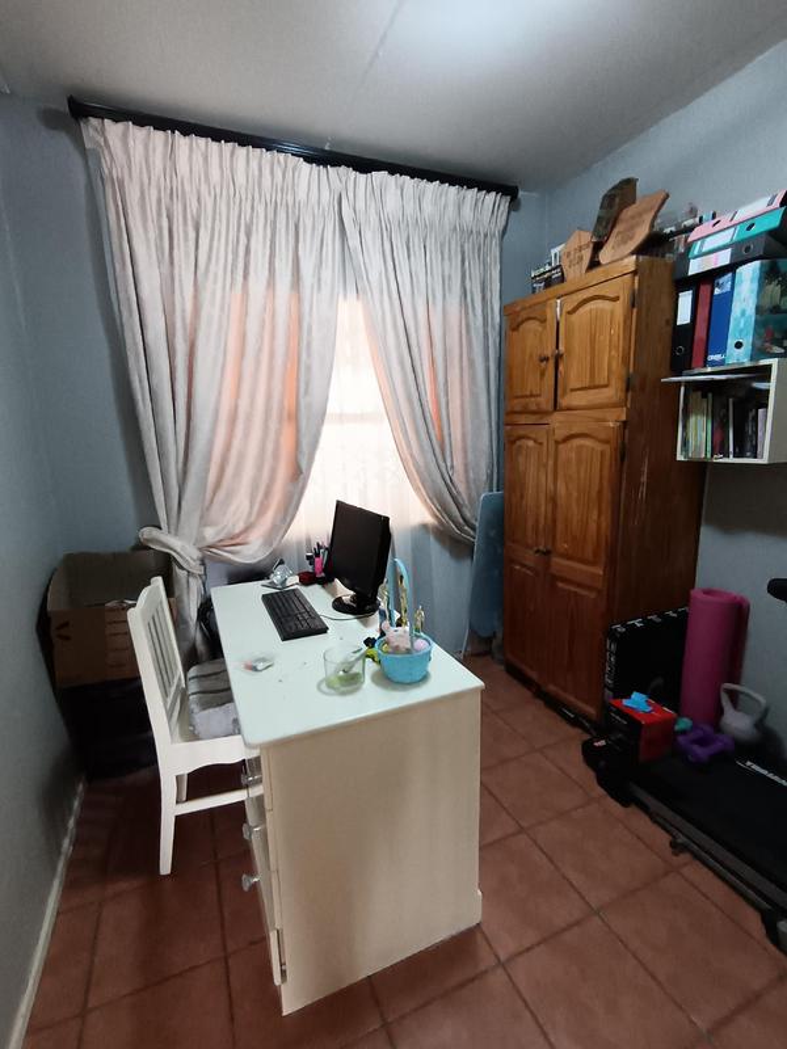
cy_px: 524
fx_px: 515
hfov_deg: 74.7
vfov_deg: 91.0
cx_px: 394
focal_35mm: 17
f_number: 2.2
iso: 1136
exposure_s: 1/25
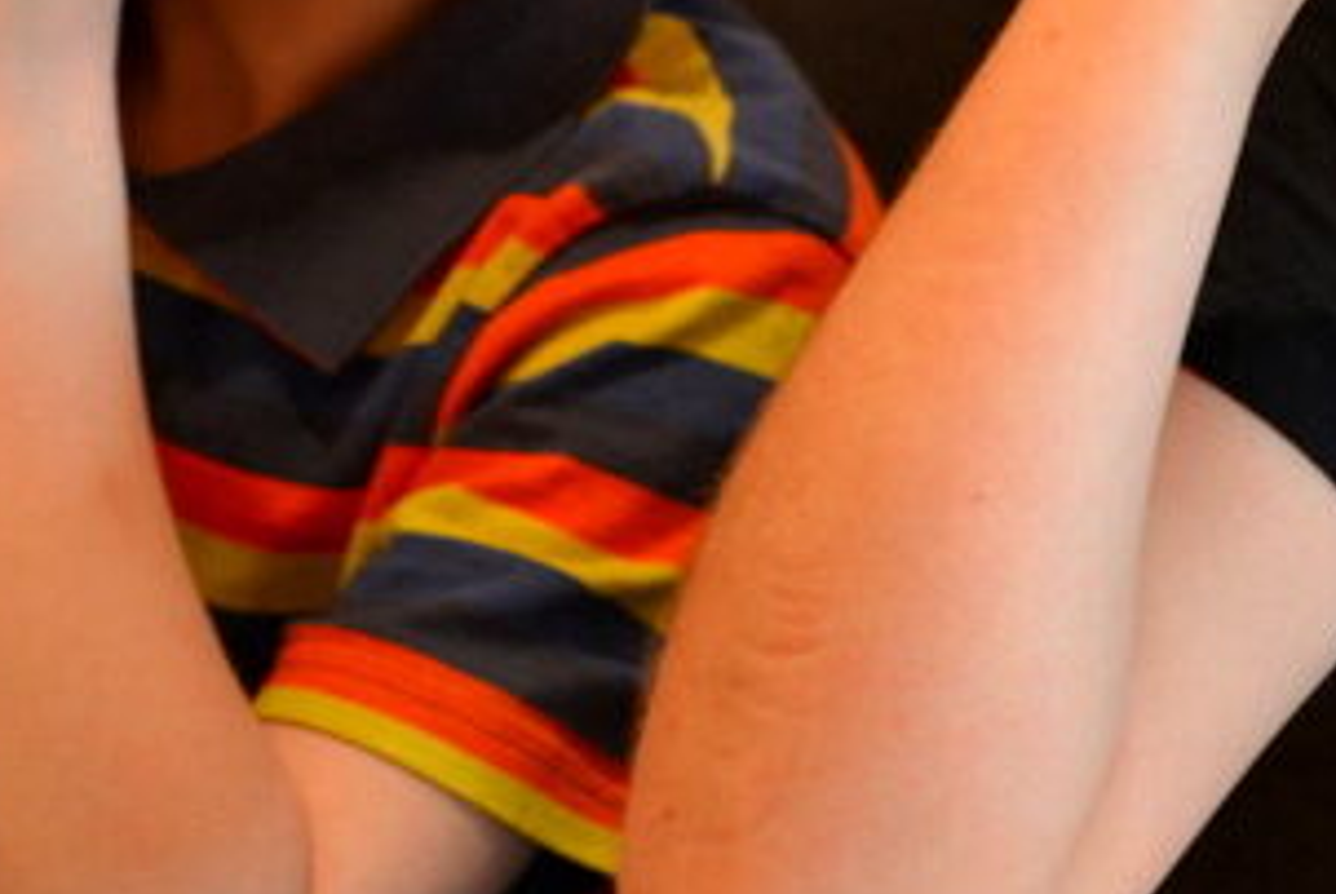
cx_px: 1217
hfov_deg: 9.4
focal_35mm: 218
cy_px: -212
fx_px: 8110
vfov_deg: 6.3
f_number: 5.6
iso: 450
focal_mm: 55
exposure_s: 1/15
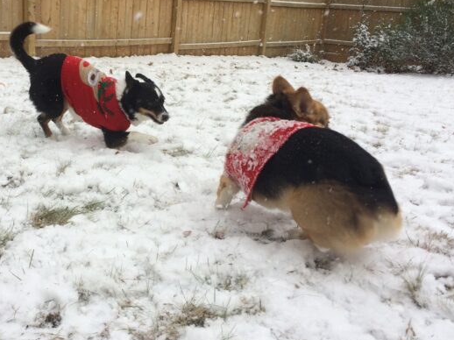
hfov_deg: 43.1
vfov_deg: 33.5
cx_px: 139
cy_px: 150
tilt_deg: -14.8
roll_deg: -3.7
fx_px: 564
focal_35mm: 43
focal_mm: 4.15
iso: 32
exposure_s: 1/387
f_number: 2.2
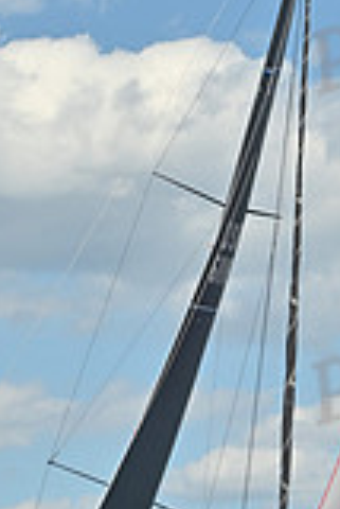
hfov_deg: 5.4
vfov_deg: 8.1
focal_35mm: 254
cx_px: 148
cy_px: 223
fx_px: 3590
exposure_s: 1/1000
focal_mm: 70
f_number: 10
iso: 250
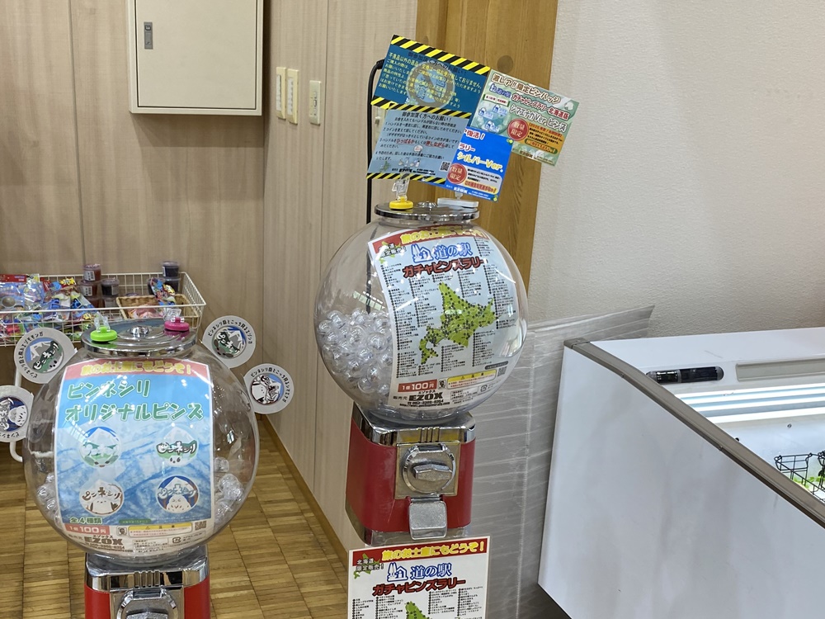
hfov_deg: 67.3
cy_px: 310
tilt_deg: -20.3
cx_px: 412
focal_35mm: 26
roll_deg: -0.9
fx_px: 620
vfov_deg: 53.1
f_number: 1.8
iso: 80
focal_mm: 4.25
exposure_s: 1/100
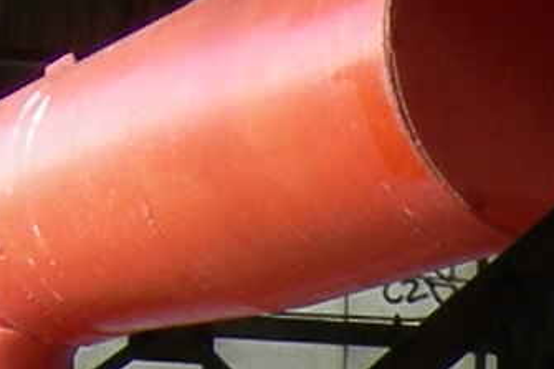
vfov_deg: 4.6
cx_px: 1495
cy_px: 1039
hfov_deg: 6.6
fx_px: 4460
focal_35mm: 290
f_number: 3.8
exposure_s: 1/63
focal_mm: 7.5
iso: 64
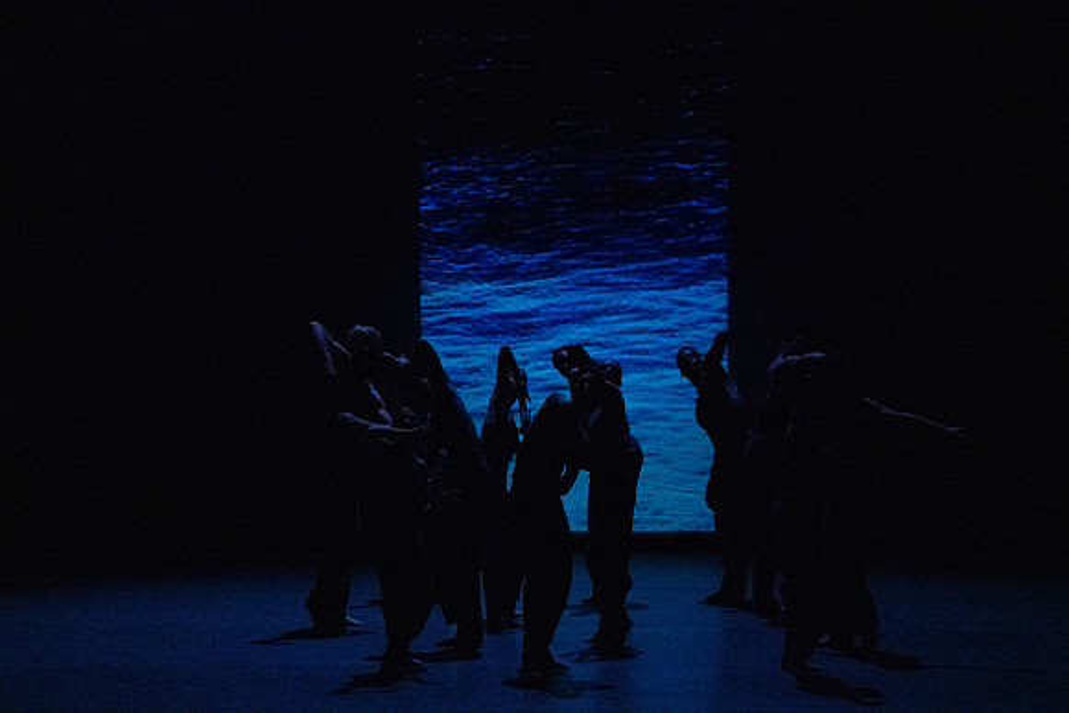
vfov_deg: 5.3
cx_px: 534
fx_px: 7692
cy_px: 356
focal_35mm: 259
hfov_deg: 7.9
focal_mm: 259
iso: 6400
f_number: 5.6
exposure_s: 1/400
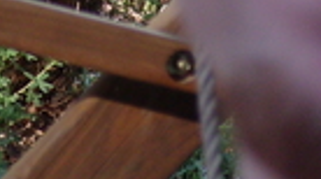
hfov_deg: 2.4
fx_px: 7535
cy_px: -286
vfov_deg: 1.4
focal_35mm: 887
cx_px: 109
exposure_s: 1/125
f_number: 4.5
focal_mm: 39
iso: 120
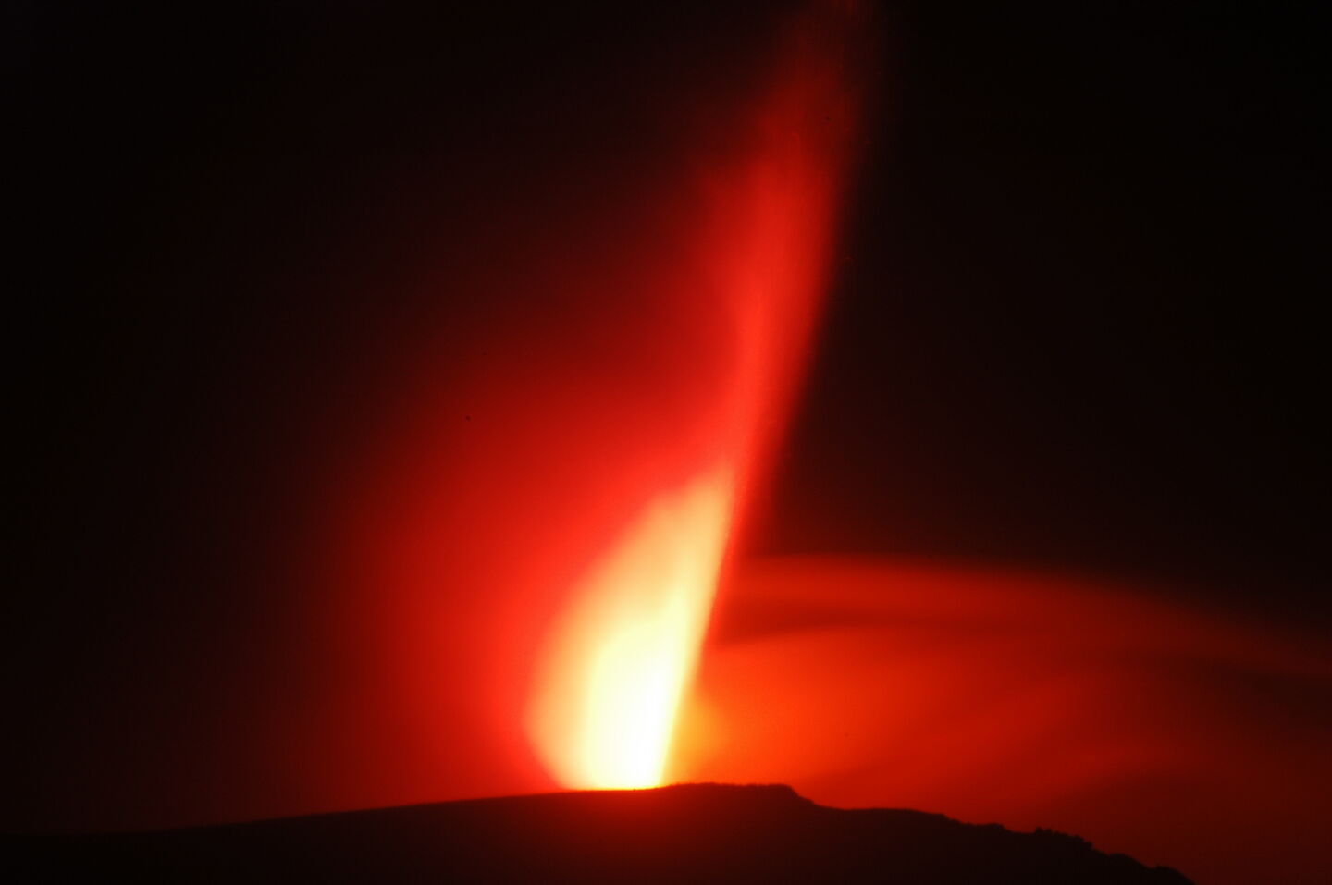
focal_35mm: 360
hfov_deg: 5.7
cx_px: 666
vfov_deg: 3.8
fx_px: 13306
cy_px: 442
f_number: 32
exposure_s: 39.3
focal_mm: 240
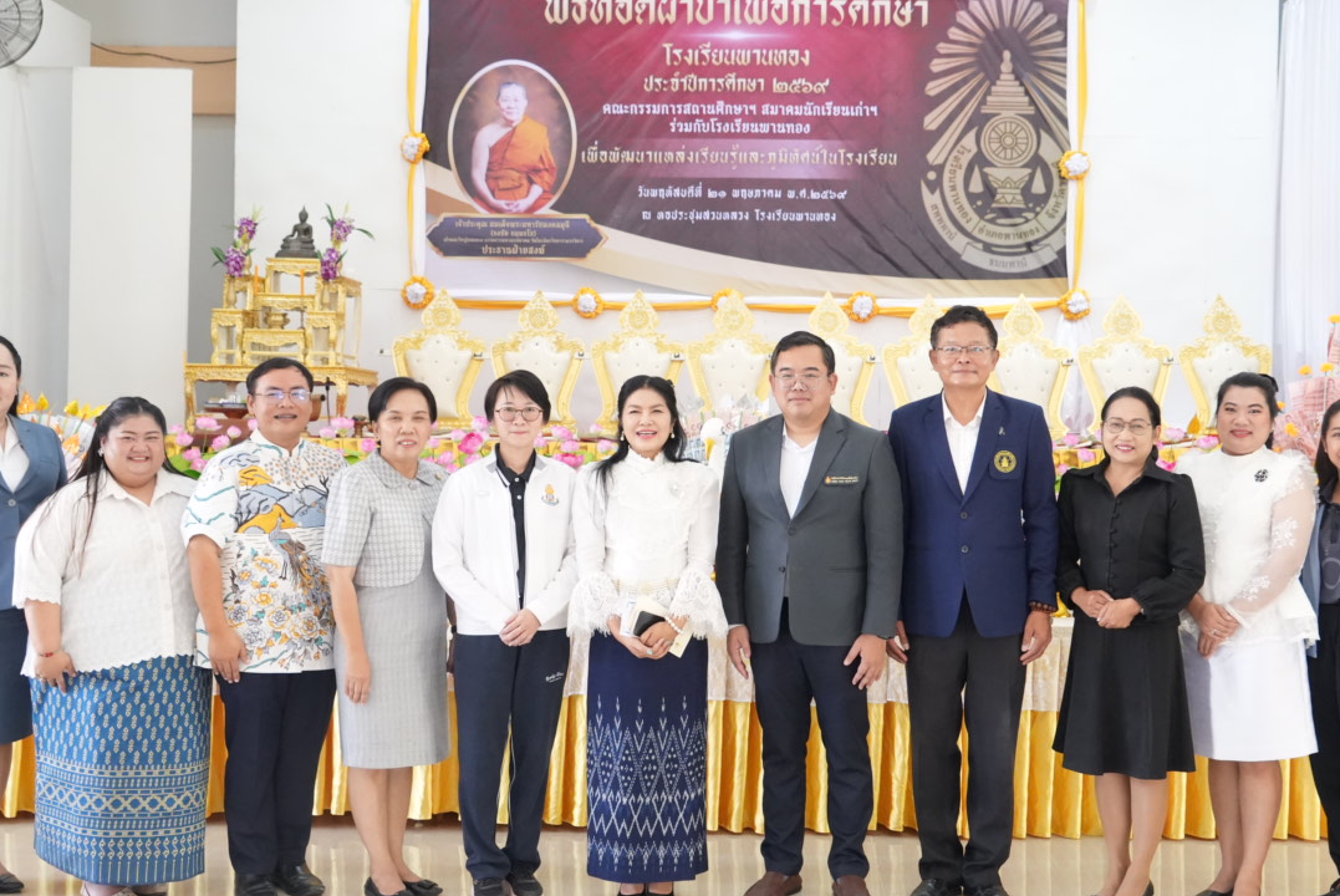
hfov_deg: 46.2
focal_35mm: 42
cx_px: 766
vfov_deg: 31.9
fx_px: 1565
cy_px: 434
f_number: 6.7
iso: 5000
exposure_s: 1/90
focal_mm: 28
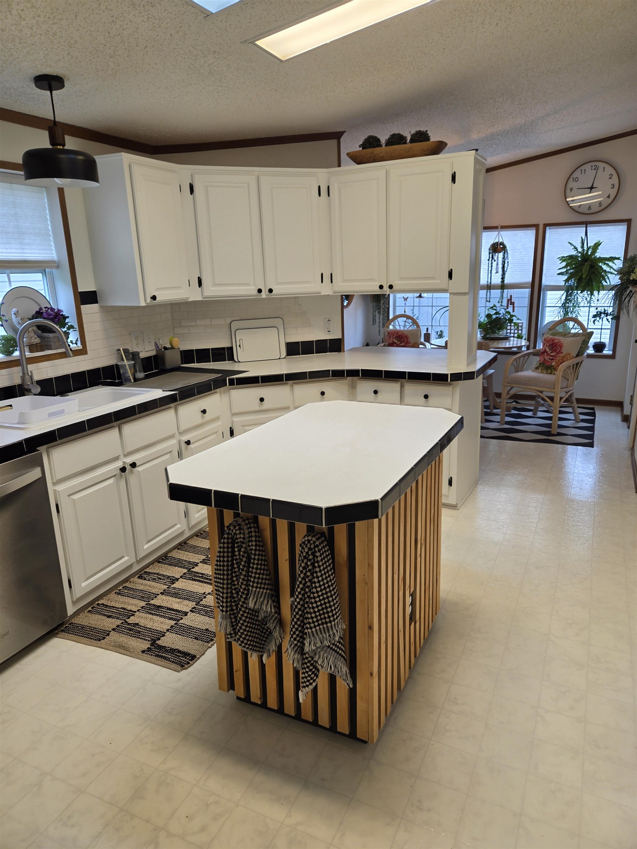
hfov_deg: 58.9
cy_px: 424
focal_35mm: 23
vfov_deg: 73.9
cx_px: 318
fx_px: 564
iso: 50
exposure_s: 1/53.5
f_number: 1.8
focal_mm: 5.4
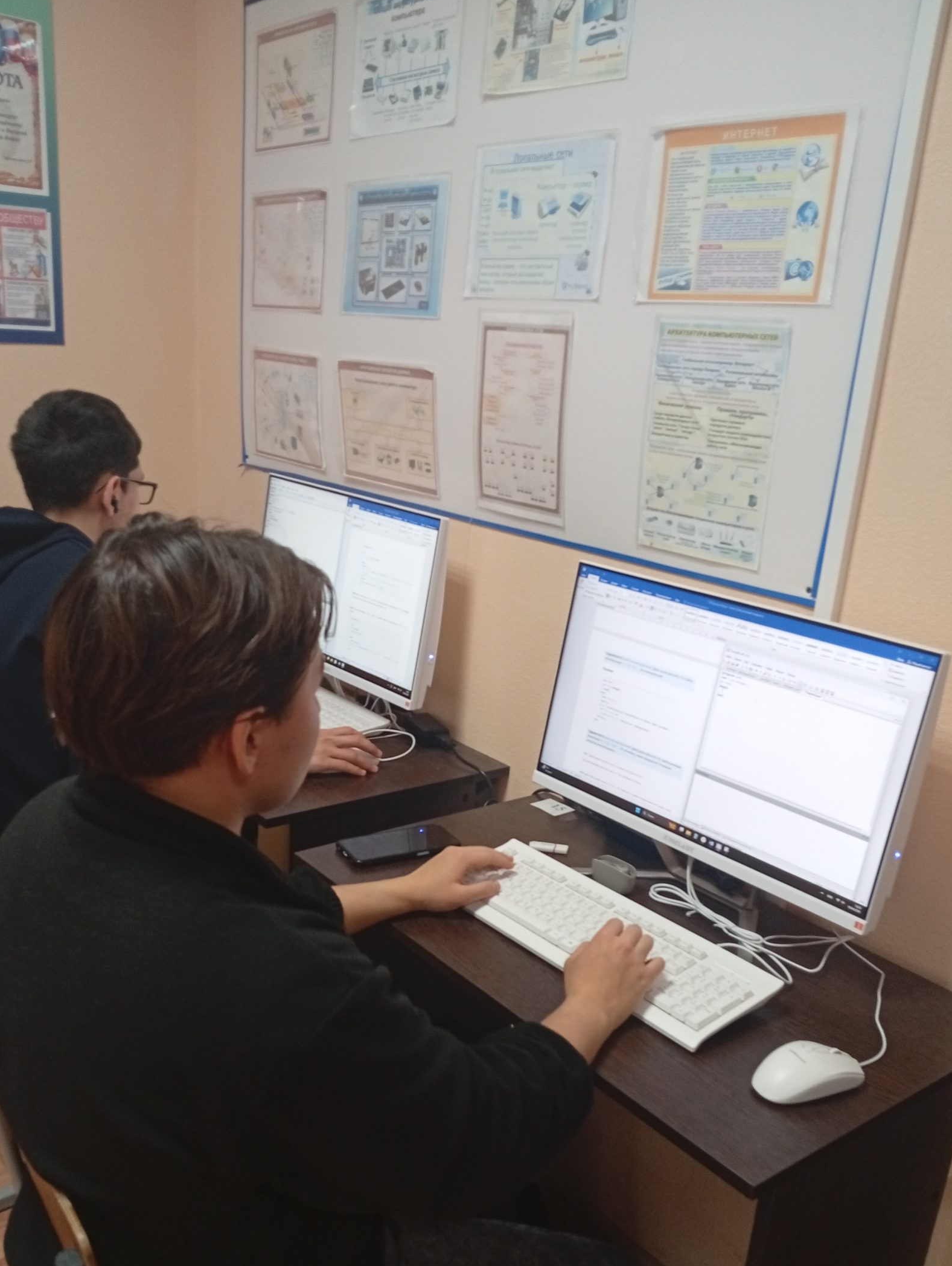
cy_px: 757
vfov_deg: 54.9
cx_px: 436
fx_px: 1207
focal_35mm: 33
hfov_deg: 43.0
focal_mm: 3.98
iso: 531
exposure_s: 1/33.3
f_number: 1.8
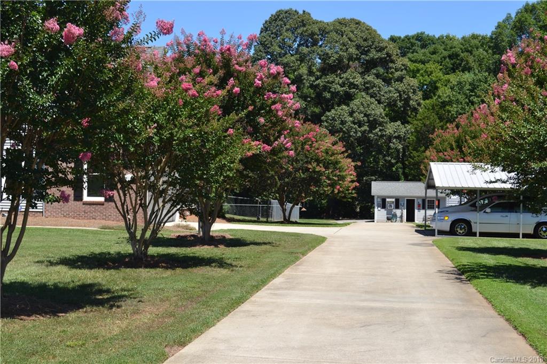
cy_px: 182
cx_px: 274
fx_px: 775
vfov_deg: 26.5
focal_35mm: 51
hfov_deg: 38.9
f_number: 7.1
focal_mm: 34
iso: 100
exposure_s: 1/200
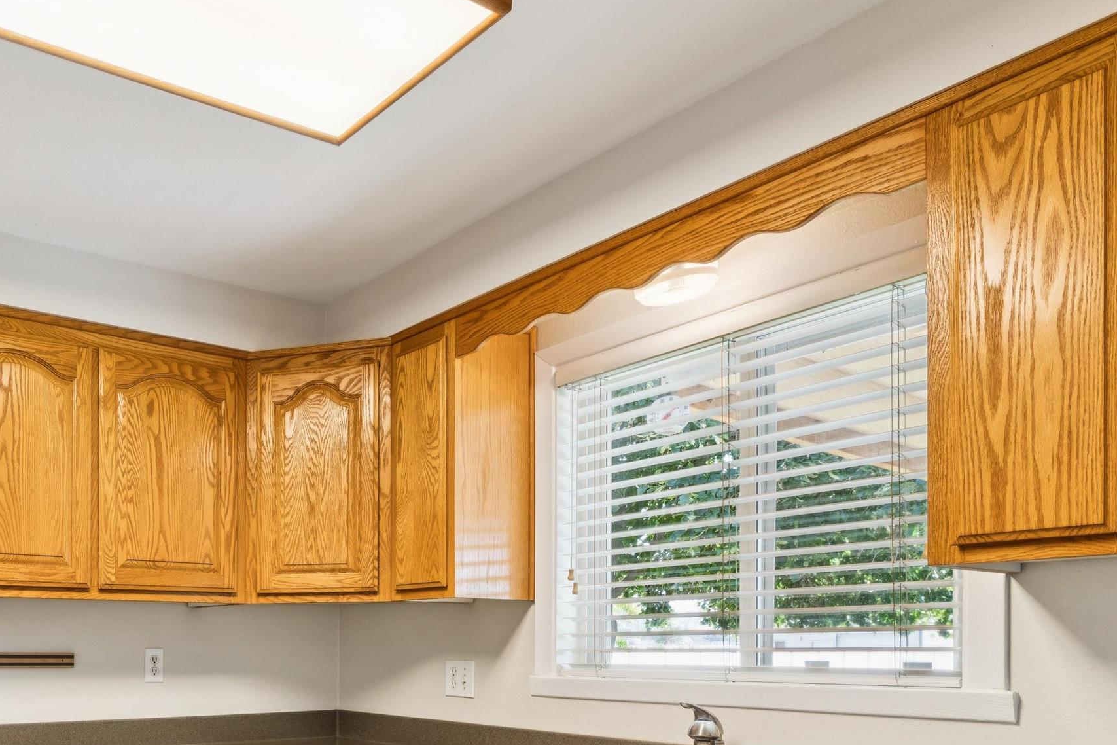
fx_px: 882
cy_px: 646
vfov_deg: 42.6
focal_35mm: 28
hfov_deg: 57.1
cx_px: 145
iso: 400
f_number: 13
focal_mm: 15.8
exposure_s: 1/10
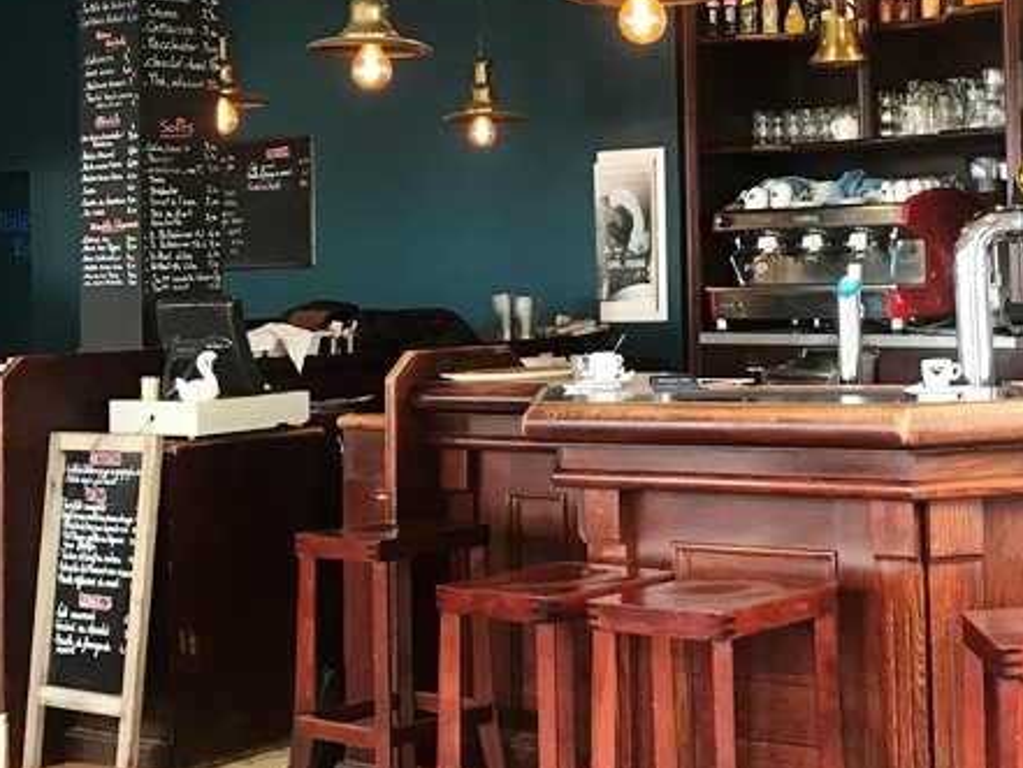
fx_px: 1921
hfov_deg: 28.2
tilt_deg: +2.5
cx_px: 993
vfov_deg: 22.4
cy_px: 190
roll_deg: +2.4
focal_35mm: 65
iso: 50
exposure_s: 1/17
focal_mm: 3.99
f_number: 1.8
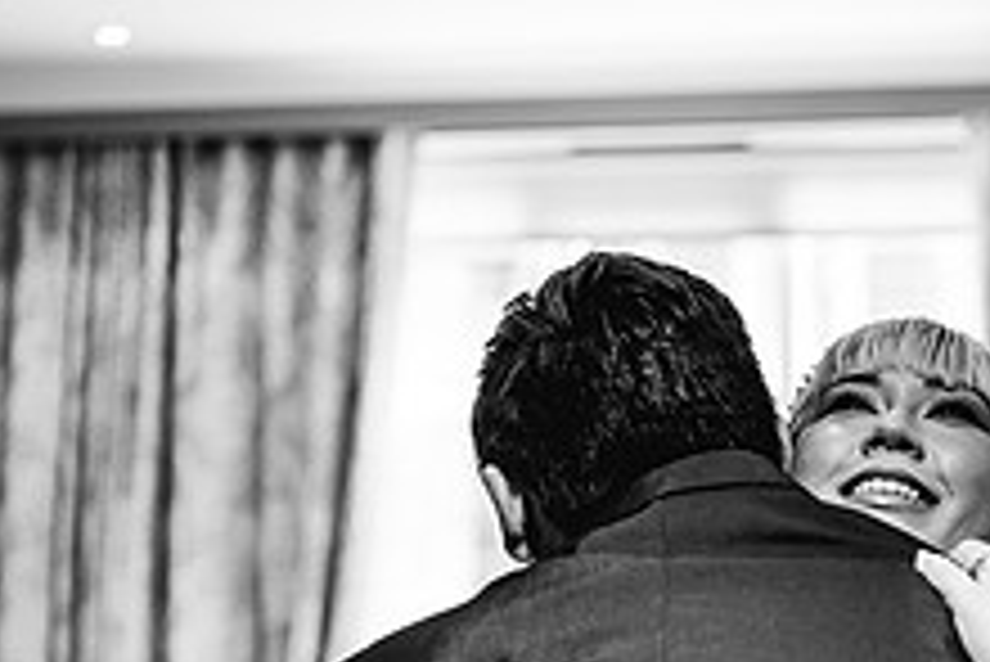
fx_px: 2724
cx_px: 824
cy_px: 579
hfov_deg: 20.3
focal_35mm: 99
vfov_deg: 13.7
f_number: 1.6
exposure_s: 1/250
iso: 500
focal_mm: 35
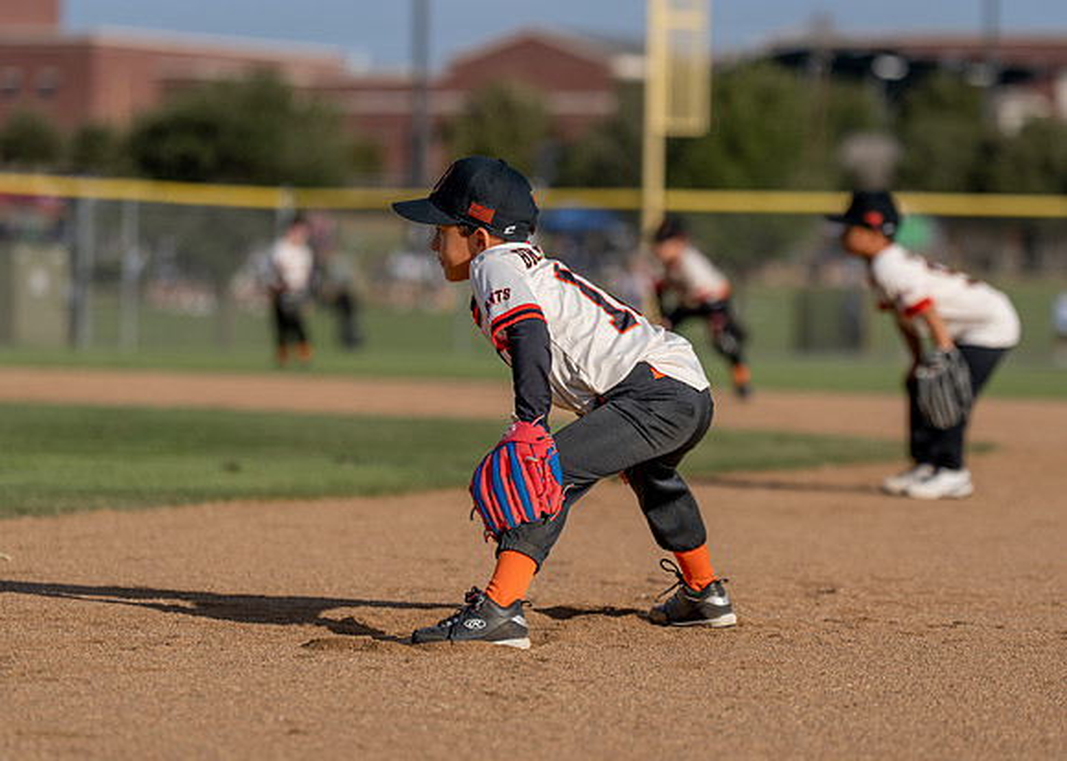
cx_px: 594
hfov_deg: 10.7
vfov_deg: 7.6
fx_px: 5709
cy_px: 377
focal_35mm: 188
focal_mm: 133
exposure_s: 1/3200
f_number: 2.8
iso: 100
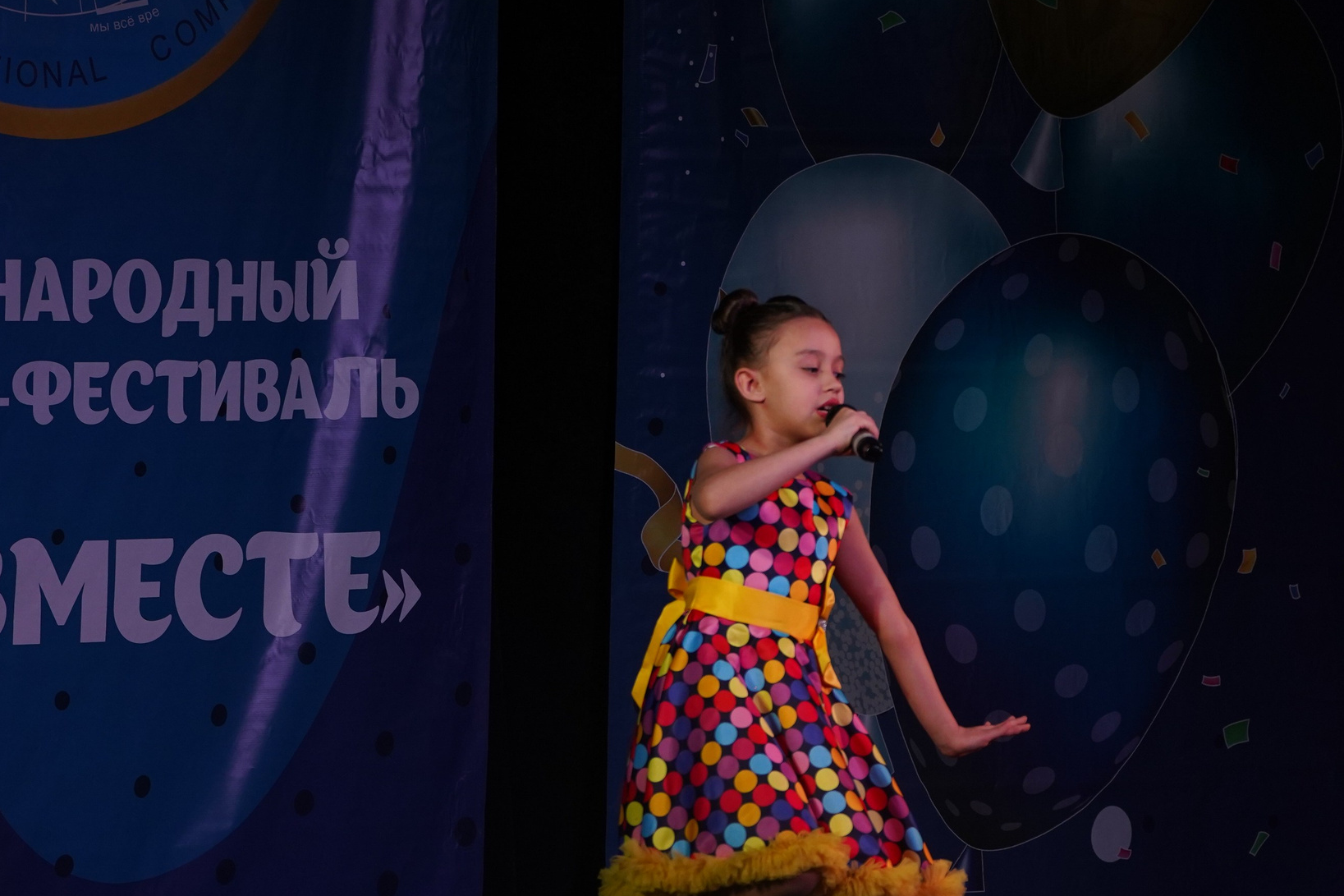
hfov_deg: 9.4
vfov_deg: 6.3
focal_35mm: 219
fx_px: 8175
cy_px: 620
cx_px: 589
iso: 1600
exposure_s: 1/400
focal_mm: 140
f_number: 5.6
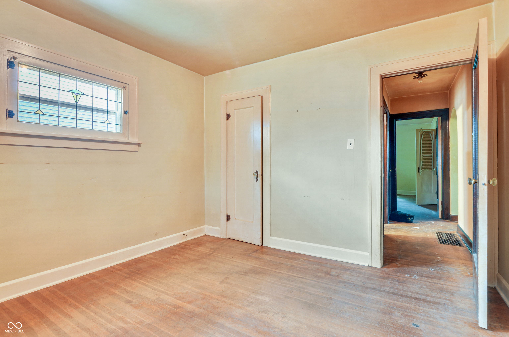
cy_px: 168
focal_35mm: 16
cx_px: 254
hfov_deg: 95.1
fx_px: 233
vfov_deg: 71.8
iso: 250
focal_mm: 11
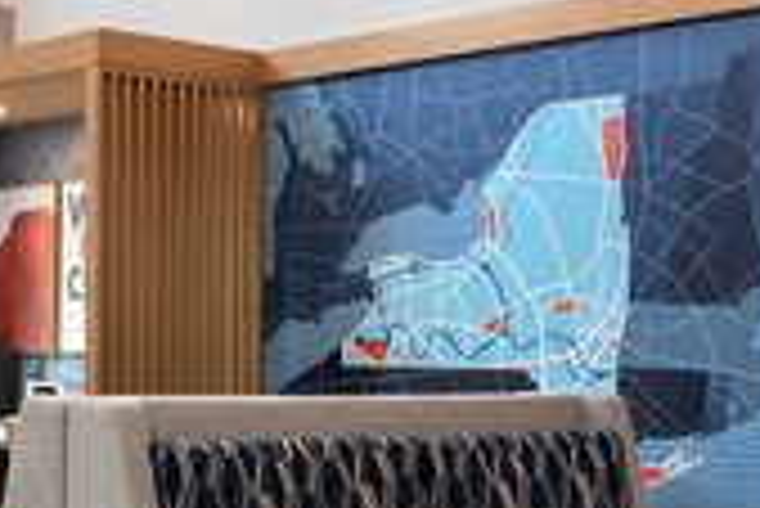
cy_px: 321
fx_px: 1796
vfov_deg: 16.1
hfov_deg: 23.9
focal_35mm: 85
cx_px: 315
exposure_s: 1/80
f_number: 9
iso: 100
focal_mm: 30
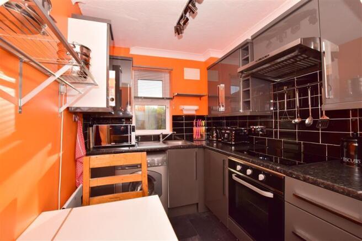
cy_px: 120
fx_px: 151
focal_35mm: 15
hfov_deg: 100.4
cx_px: 181
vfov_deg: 77.3
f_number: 14
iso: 400
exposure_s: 1/200
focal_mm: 10
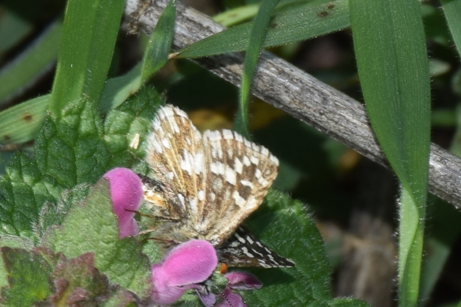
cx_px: 230
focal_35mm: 210
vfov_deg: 6.5
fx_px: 2689
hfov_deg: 9.8
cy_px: 154
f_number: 11
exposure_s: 1/160
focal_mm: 140
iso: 100
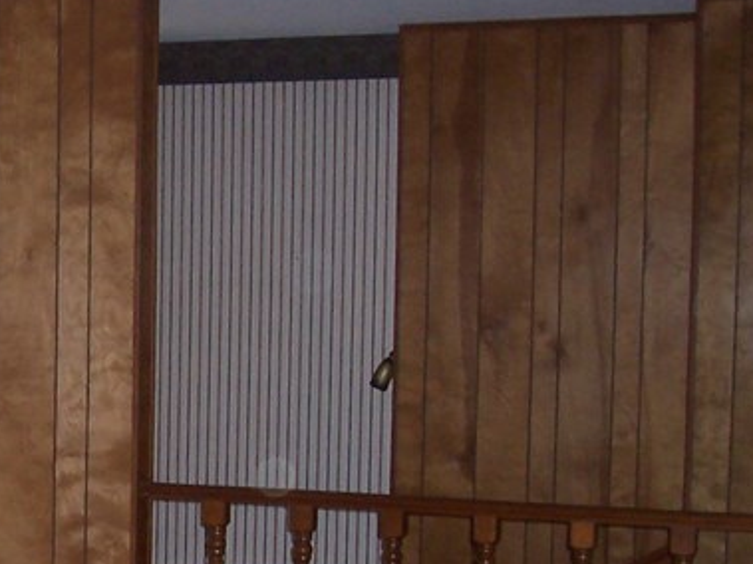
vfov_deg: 14.6
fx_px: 2175
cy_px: 518
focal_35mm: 100
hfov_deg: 18.6
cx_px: -159
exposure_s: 1/60
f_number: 2.8
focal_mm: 5.6
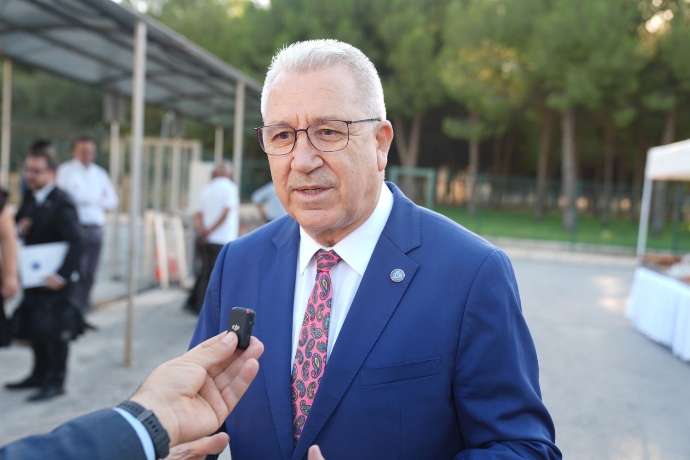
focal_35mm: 40
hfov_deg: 48.5
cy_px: 230
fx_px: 767
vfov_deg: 33.4
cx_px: 345
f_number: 3.2
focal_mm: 40
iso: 160
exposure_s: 1/160
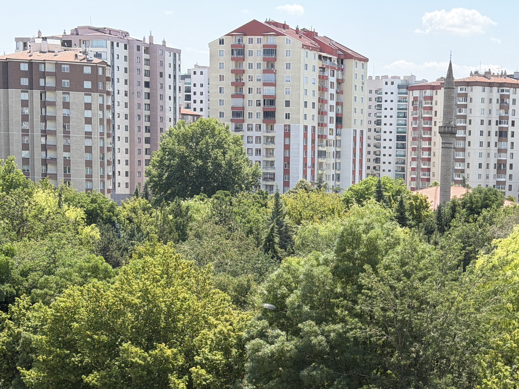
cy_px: 306
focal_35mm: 78
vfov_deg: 18.7
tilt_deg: -7.6
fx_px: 1170
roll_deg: -1.6
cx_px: 392
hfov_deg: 24.7
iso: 100
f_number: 1.78
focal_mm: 6.76
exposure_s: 1/2494
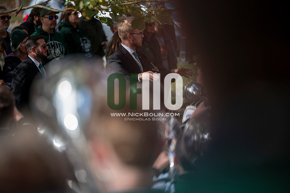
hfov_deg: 10.3
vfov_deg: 6.9
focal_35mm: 200
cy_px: 96
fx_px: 1610
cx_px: 145
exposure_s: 1/500
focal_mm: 200
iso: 64
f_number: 2.8
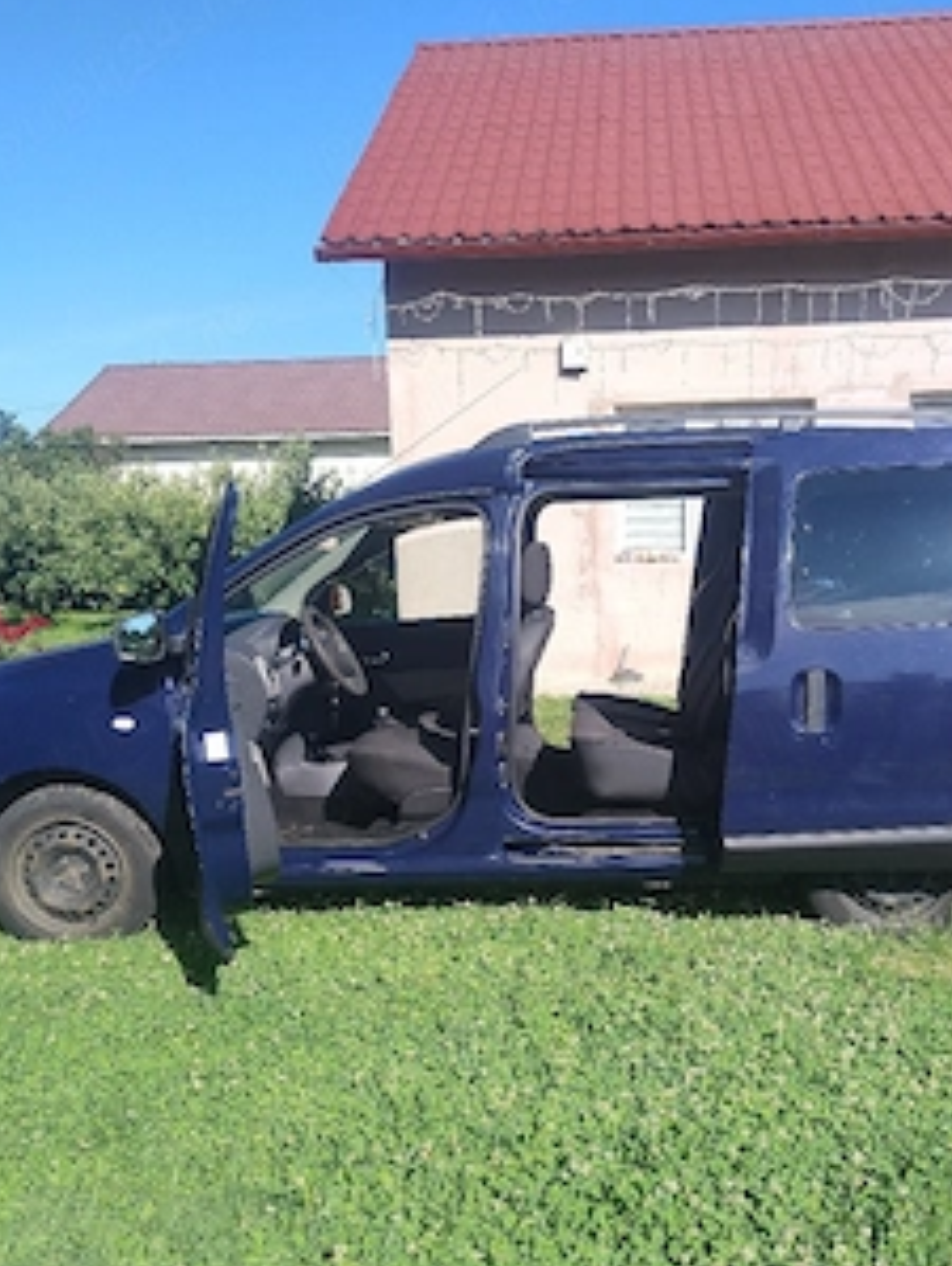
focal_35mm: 32
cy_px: 775
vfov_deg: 56.2
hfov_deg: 44.2
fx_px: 1171
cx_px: 533
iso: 100
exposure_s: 1/769
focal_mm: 5.56
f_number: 1.8
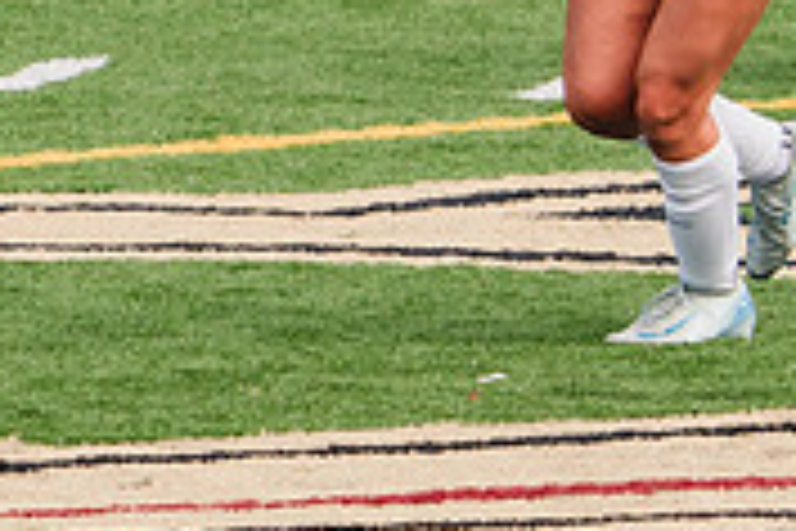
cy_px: -376
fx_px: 34690
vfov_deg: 0.9
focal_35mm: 1569
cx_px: 580
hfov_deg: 1.3
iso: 500
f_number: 6.3
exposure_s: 1/1600
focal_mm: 306
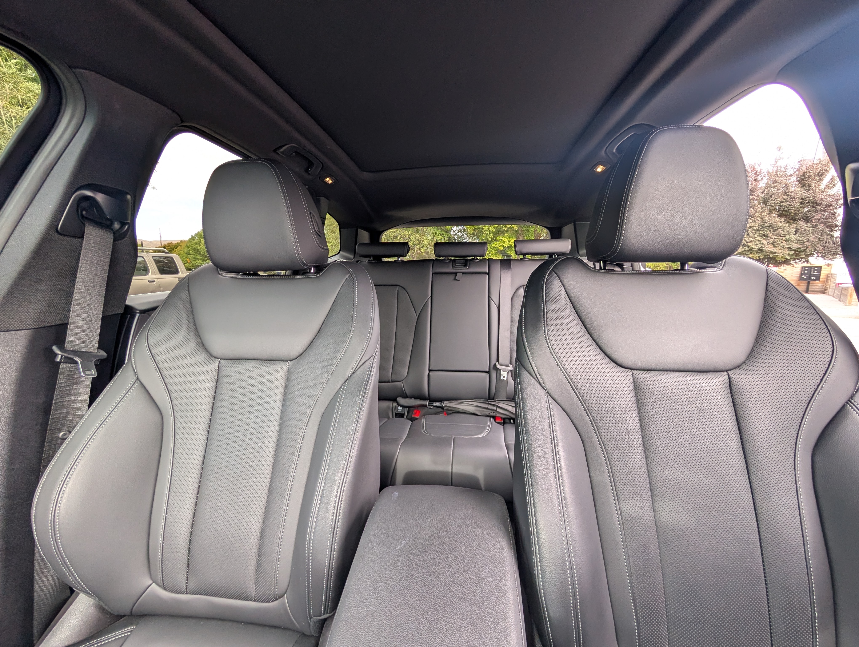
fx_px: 298
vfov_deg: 94.6
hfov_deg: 110.5
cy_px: 324
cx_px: 430
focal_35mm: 12
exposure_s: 1/113
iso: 100
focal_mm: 2.02
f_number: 1.7
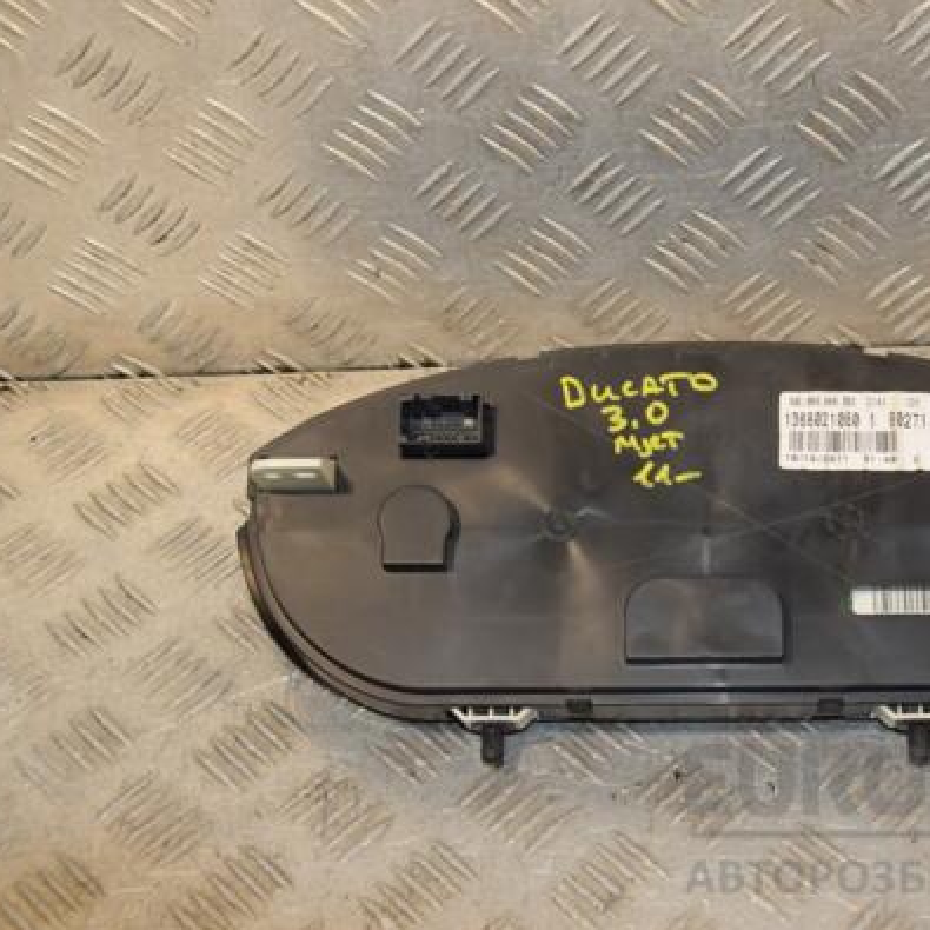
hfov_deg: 27.5
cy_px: 466
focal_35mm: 62
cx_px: 640
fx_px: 1885
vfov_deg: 27.7
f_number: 5.6
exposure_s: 1/200
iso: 800
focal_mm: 32
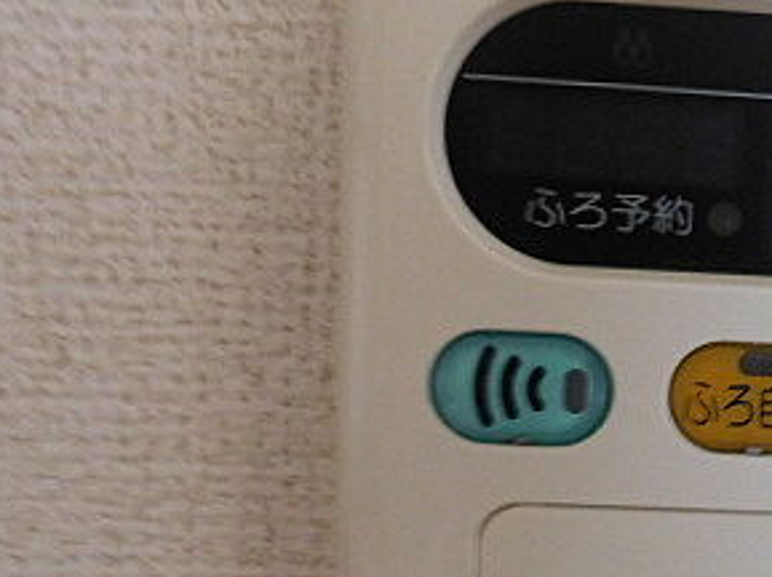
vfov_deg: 28.2
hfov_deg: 34.4
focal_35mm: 51
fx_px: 1136
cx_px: 759
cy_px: 406
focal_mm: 4
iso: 400
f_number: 3
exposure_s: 1/10
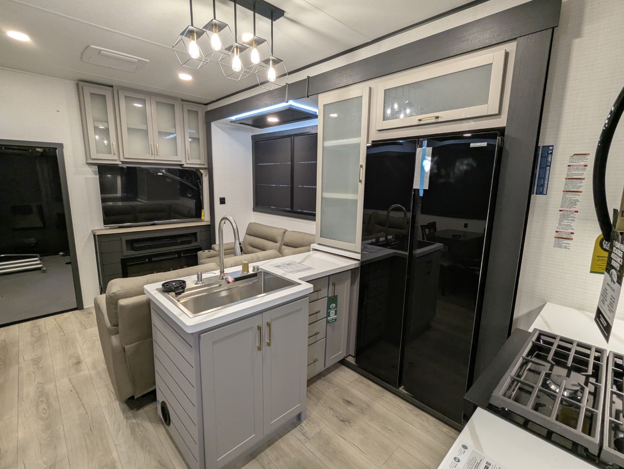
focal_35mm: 16
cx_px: 312
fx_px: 289
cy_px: 234
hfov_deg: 94.4
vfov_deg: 78.2
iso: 183
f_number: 2.2
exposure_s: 1/76.8
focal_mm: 2.35
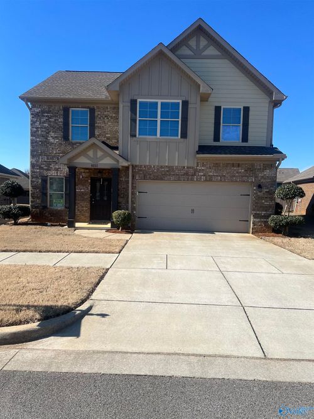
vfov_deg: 67.3
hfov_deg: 53.0
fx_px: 315
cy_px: 210
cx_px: 157
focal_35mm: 26
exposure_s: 1/4831
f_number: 1.5
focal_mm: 5.7
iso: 50
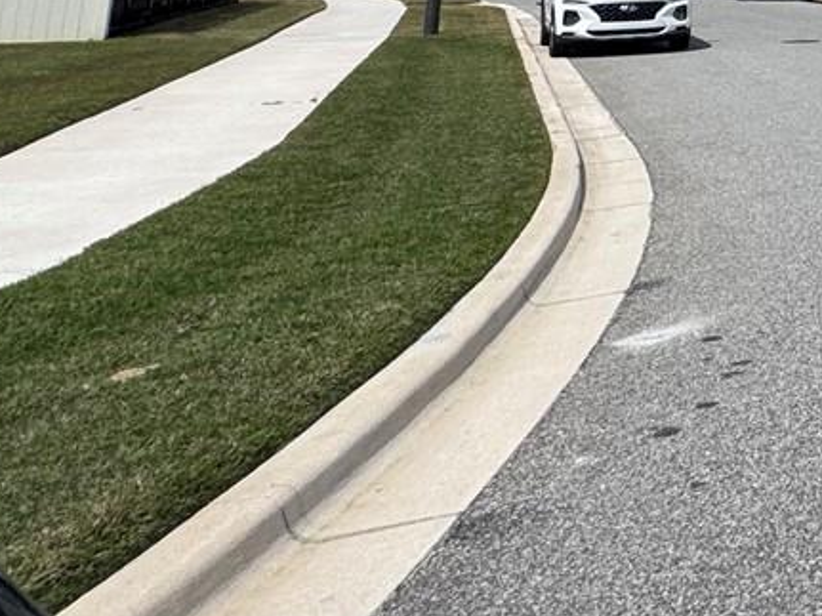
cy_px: -206
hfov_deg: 22.9
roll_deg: -0.5
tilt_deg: +6.7
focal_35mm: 52
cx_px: 1436
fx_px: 1234
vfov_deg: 24.2
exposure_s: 1/2146
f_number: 2.2
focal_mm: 2.22
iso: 50
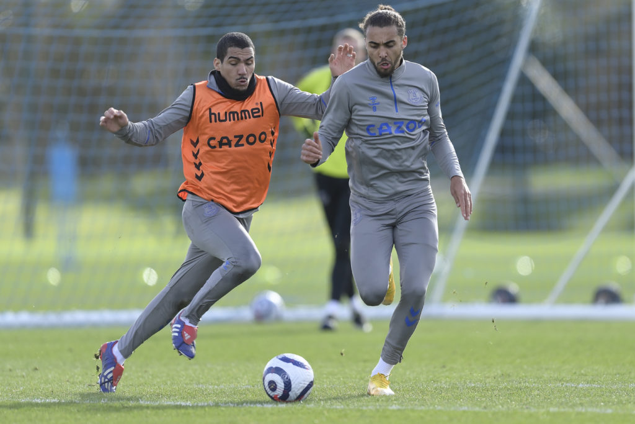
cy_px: 212
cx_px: 318
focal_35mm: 400
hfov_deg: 5.2
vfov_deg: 3.4
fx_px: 7056
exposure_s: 1/1600
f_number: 2.8
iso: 250
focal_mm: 400
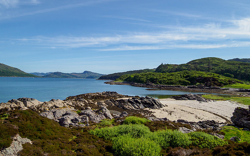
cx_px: 127
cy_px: 77
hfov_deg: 70.4
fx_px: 177
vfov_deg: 47.7
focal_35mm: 26
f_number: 7.1
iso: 400
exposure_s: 1/1250
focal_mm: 12
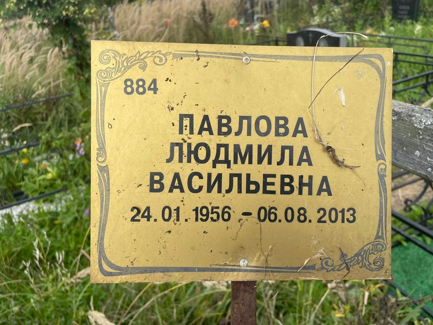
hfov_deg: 65.3
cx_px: 222
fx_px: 338
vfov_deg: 51.4
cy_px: 158
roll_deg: +7.8
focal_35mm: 27
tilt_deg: -24.6
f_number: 1.6
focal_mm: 4.2
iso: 32
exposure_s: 1/1949
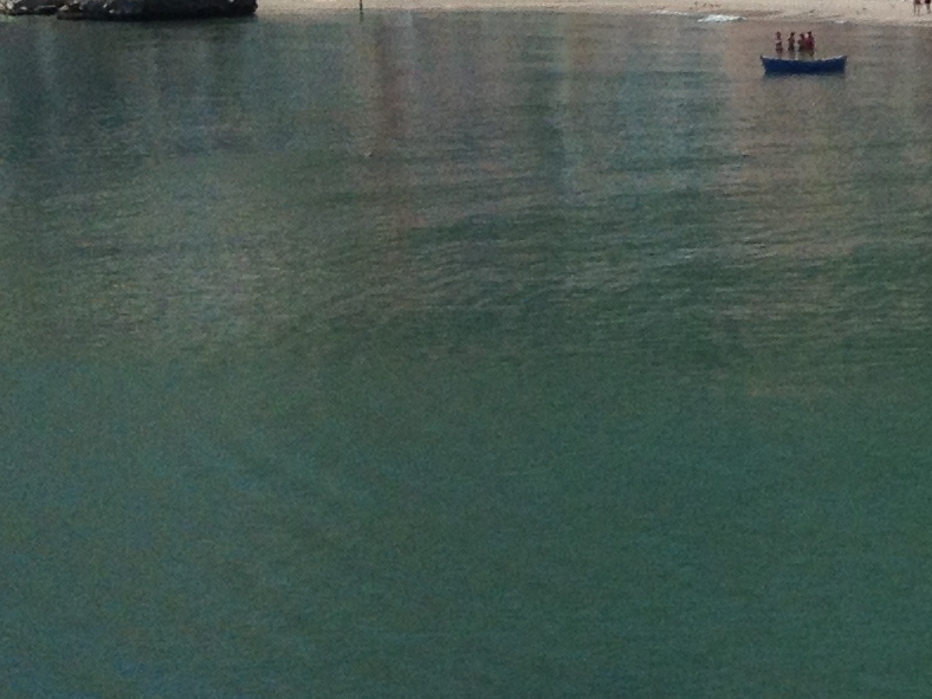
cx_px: 1784
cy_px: 648
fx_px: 3904
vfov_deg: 10.2
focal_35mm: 145
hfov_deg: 12.2
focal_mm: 4.28
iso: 50
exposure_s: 1/2632
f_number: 2.4
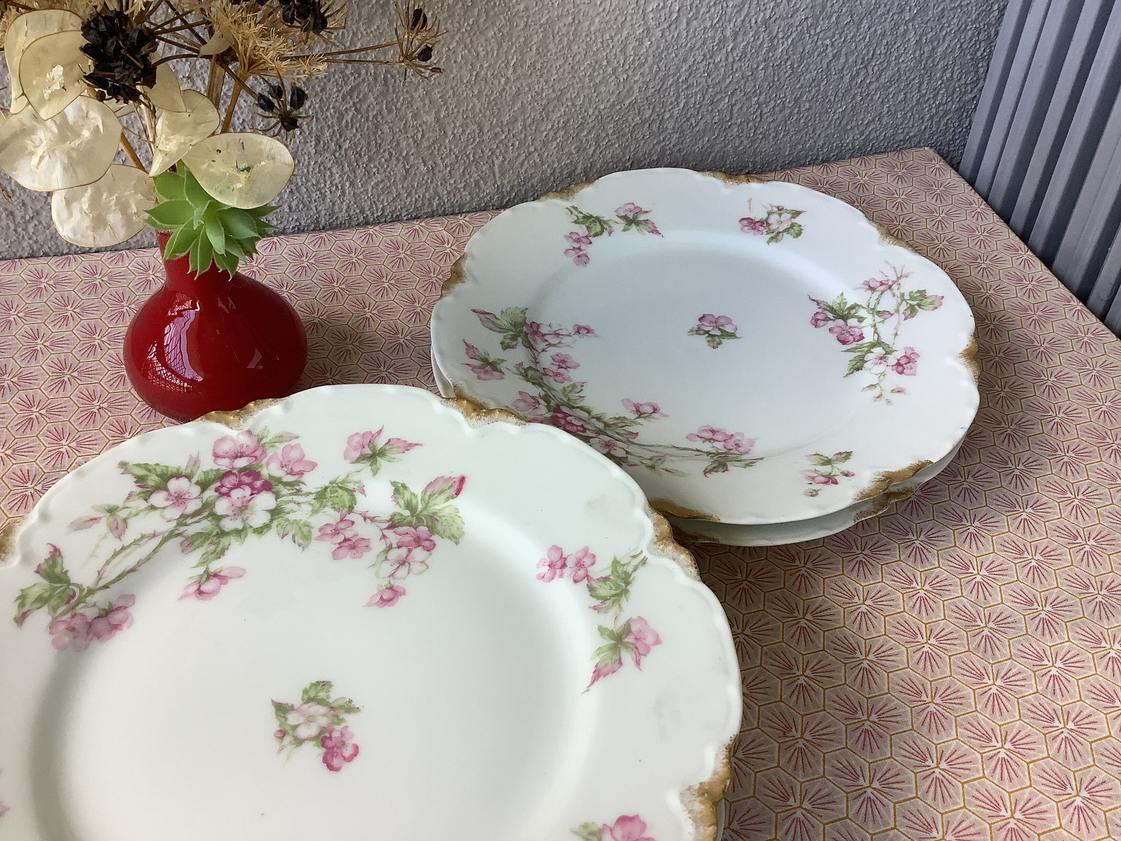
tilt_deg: -40.9
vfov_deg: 45.4
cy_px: 420
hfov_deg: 58.4
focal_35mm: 31
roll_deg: -1.5
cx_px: 560
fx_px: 1004
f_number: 2.4
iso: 50
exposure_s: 1/120
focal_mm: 3.3
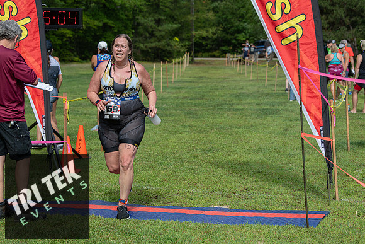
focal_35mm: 95
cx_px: 182
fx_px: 963
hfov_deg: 21.5
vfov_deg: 14.4
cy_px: 122
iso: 250
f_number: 5.6
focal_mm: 95
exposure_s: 1/800
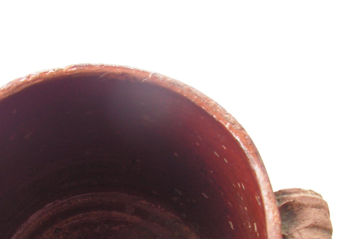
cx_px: 110
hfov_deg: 30.7
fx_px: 648
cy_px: 233
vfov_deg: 20.3
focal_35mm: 65
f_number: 3.2
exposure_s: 1/100
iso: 64
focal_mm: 6
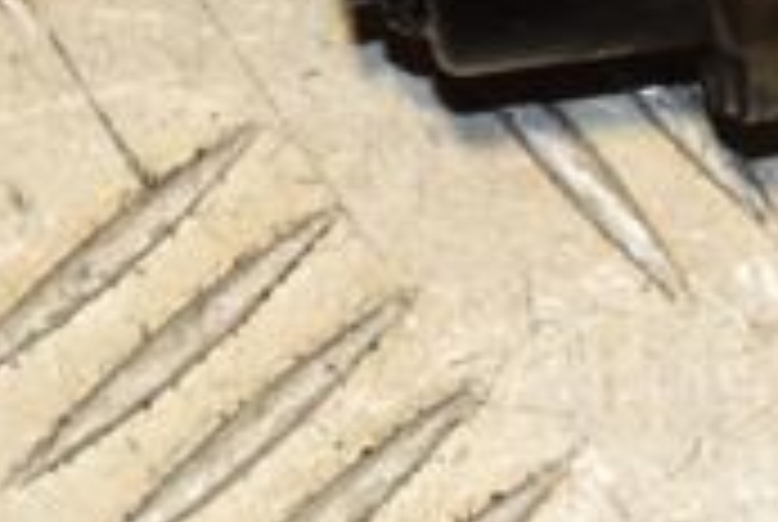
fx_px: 8984
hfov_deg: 4.9
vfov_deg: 3.3
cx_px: 868
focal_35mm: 415
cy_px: -356
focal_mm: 80
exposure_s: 1/200
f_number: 9
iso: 800
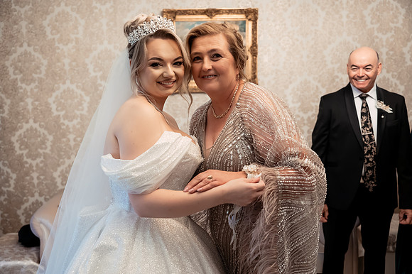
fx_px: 389
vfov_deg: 38.8
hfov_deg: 55.8
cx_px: 206
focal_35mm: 34
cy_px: 137
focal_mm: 34
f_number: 3.2
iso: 3200
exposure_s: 1/200
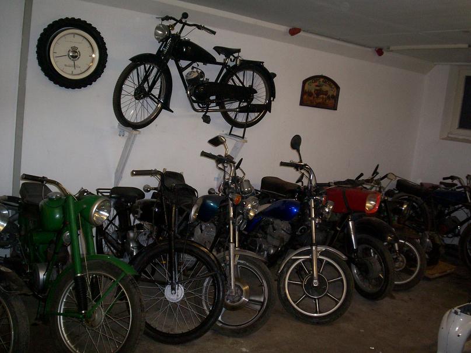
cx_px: 236
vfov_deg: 39.6
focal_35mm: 36
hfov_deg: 51.4
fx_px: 490
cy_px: 176
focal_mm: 5.9
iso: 140
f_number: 4.5
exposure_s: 1/64
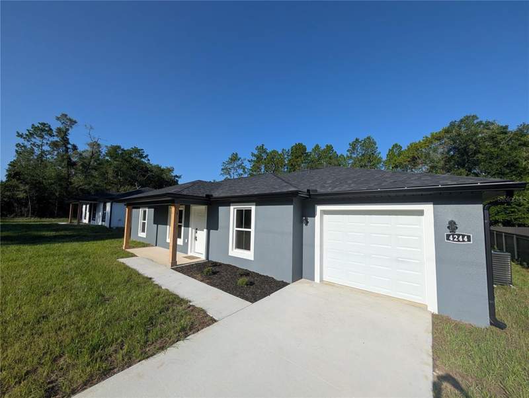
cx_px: 264
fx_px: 184
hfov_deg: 110.5
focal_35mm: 12
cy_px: 199
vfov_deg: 94.6
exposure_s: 1/4184
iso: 54
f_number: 1.7
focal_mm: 2.02
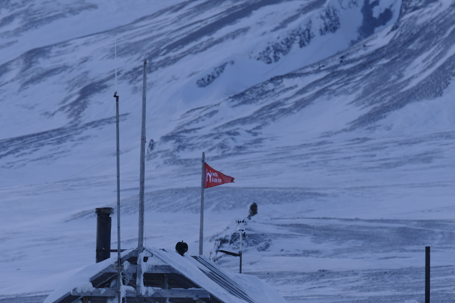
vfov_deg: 5.7
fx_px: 3071
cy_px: 222
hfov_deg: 8.5
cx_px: 262
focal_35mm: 243
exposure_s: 1/850
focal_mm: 90.6
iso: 200
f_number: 2.8
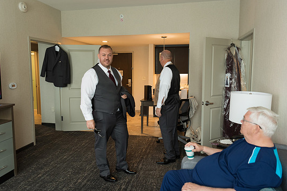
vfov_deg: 49.5
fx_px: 207
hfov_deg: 69.4
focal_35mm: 26
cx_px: 140
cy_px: 89
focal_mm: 24
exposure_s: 1/125
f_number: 2.8
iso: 900
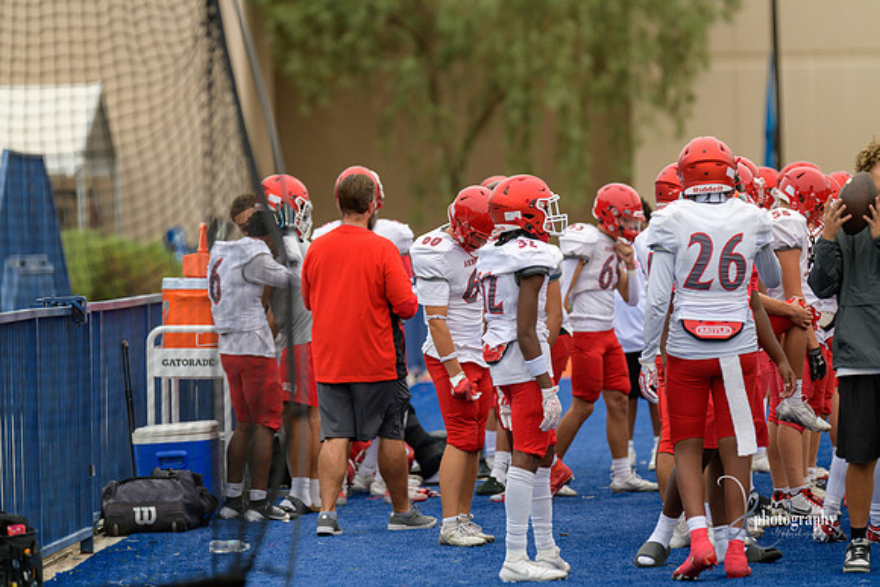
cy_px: 294
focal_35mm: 240
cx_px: 440
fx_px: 5868
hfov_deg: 8.6
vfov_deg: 5.7
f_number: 3.5
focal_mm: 240
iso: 220
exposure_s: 1/800
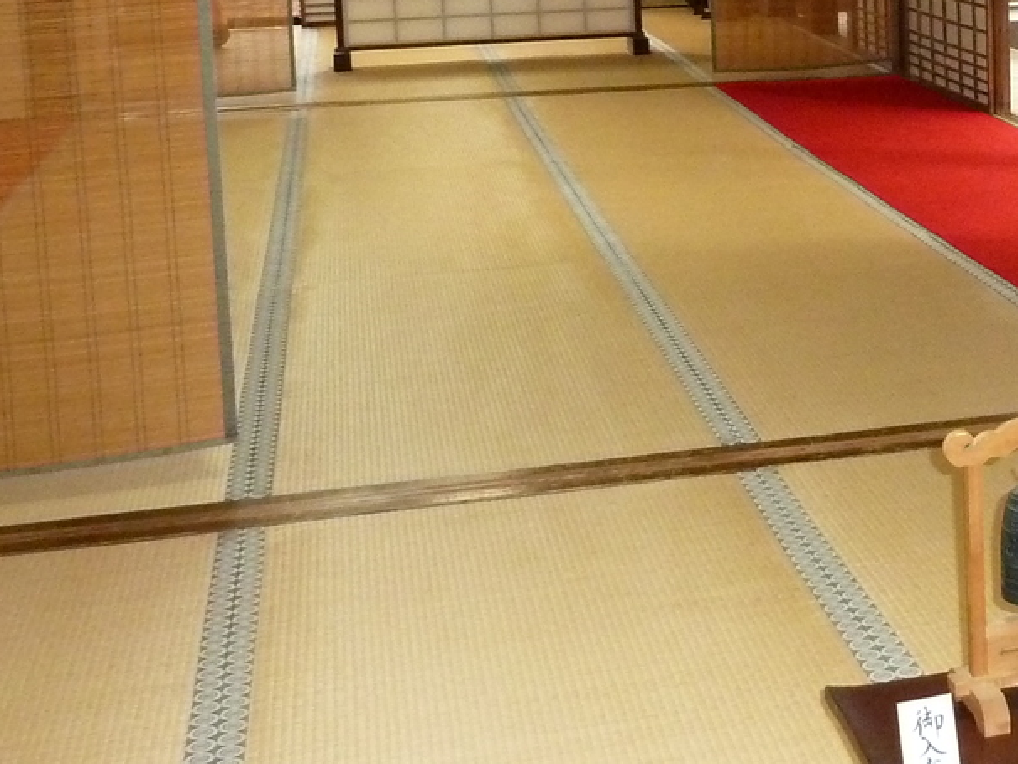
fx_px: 1942
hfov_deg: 27.5
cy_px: 42
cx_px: 1038
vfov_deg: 21.6
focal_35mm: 66
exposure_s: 1/30
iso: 500
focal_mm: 4.1
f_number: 3.3
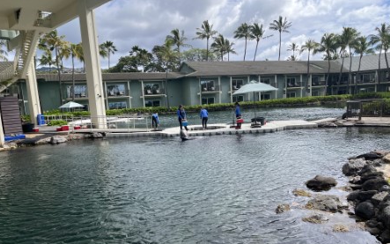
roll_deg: +3.2
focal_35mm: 28
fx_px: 298
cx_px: 195
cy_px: 148
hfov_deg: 66.5
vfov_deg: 44.3
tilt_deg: -6.2
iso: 50
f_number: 1.6
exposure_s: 1/2062
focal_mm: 5.1
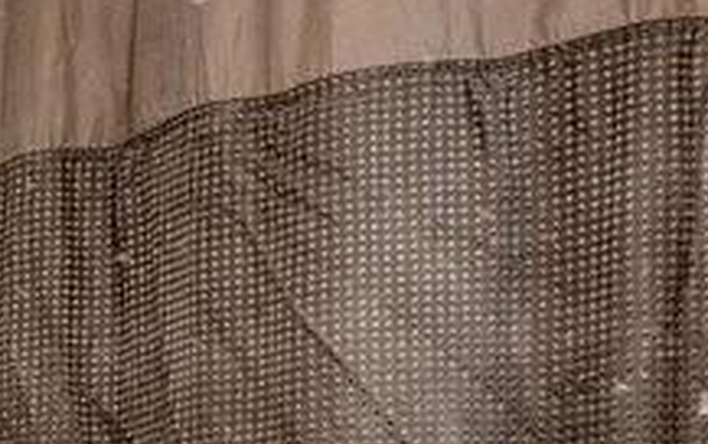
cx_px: -1697
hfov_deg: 9.8
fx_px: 2317
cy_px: 761
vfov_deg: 10.4
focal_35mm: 120
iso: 500
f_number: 8
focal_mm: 16
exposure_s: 1/3.33
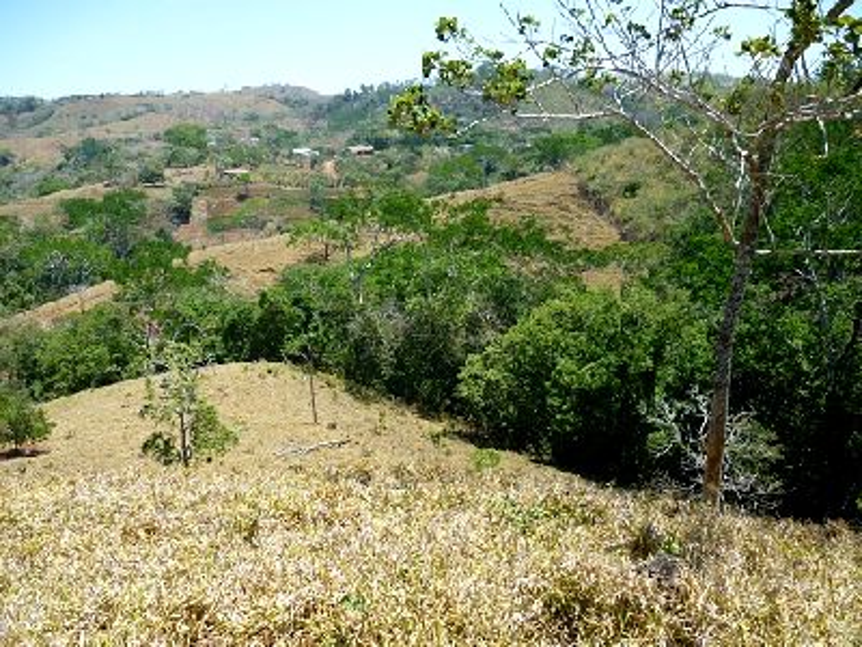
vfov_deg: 45.4
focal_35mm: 31
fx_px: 772
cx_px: 431
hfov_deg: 58.4
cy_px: 324
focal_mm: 5.5
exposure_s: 1/800
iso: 80
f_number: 2.8
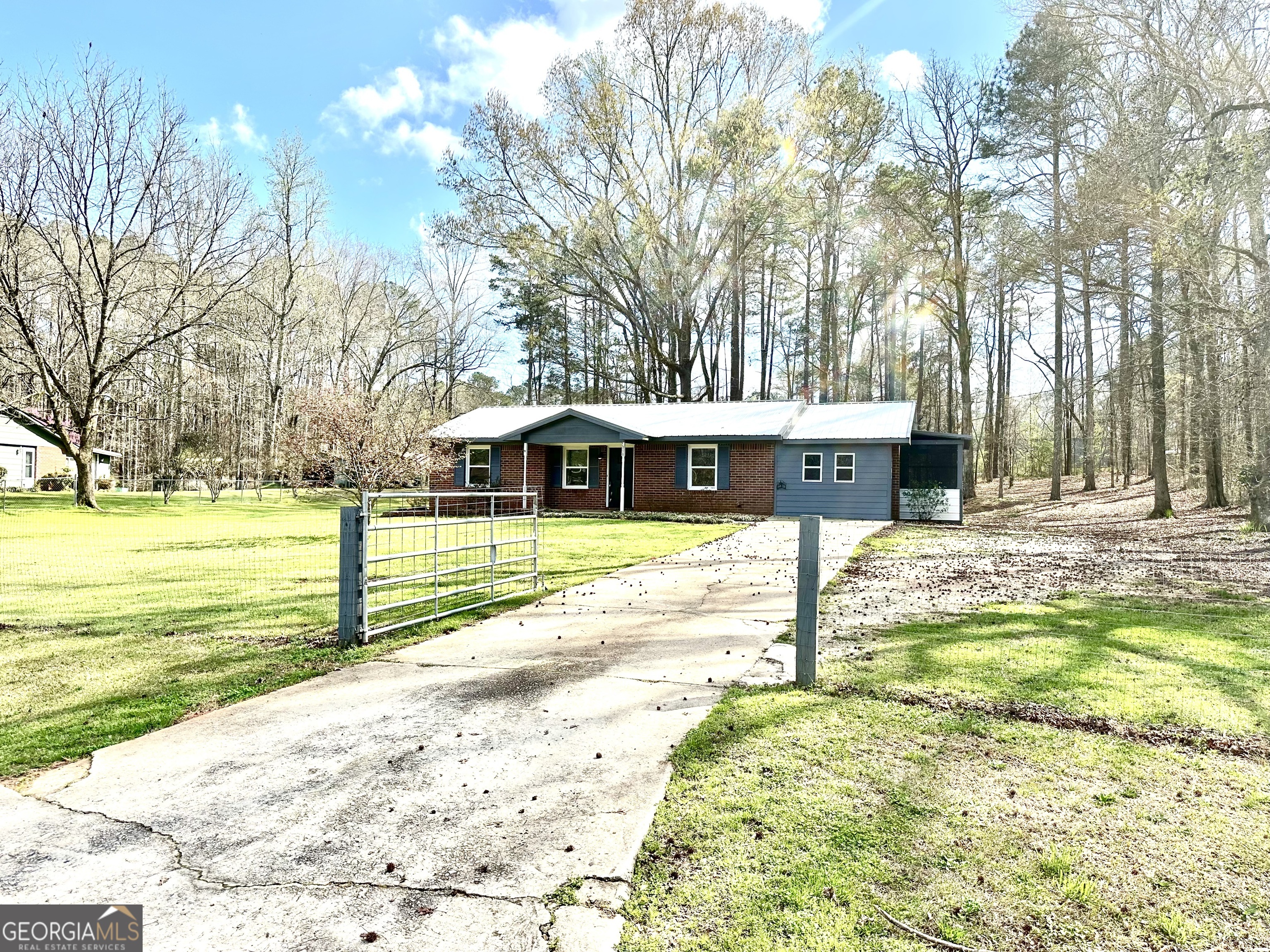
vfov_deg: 56.8
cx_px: 635
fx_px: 881
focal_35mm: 24
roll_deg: -0.9
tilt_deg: +0.7
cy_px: 476
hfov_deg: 71.6
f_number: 1.78
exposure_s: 1/3155
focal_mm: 6.86
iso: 80
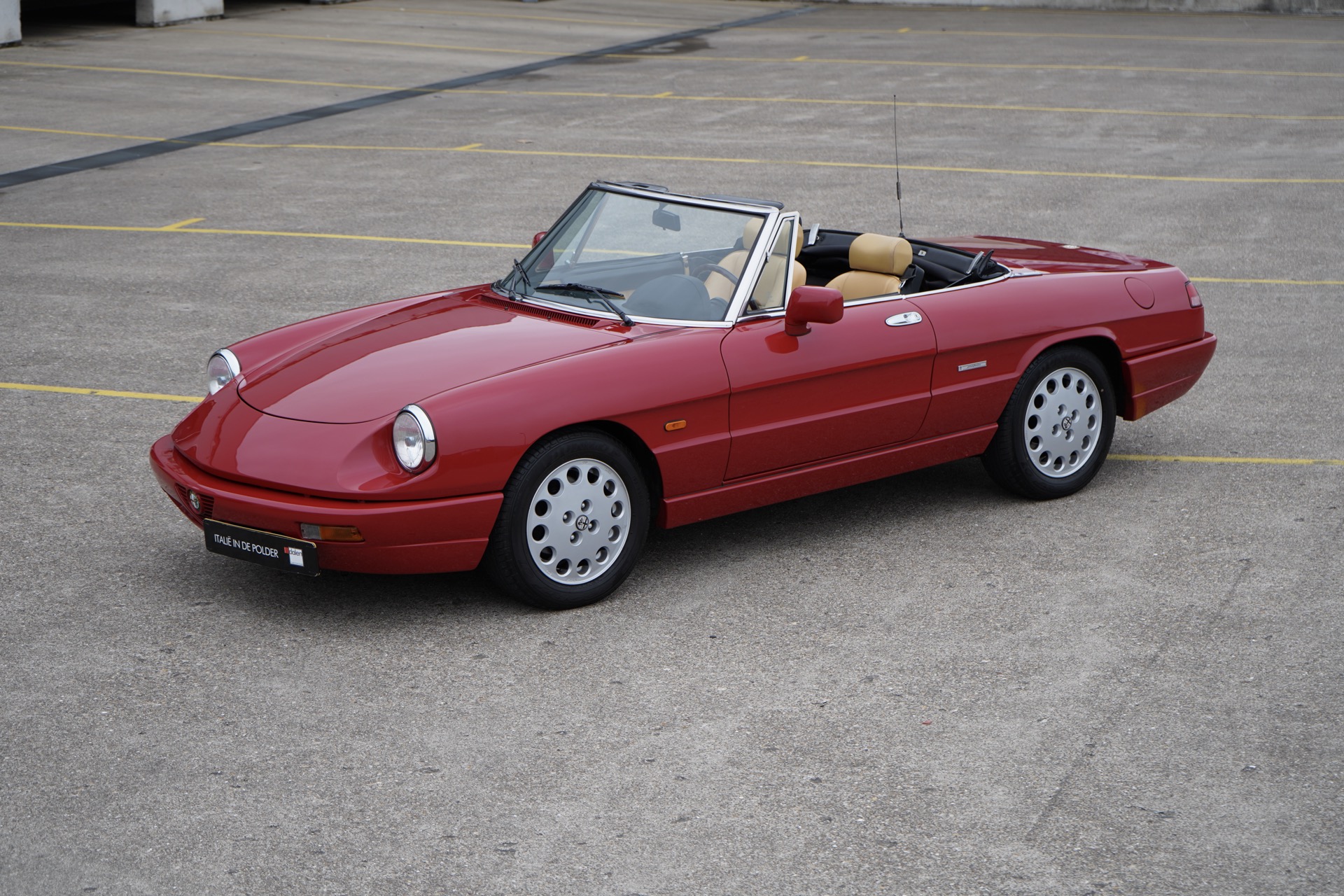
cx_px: 672
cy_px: 448
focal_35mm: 70
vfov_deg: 19.5
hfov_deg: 28.8
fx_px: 2613
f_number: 5.6
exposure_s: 1/160
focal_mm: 70
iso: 160
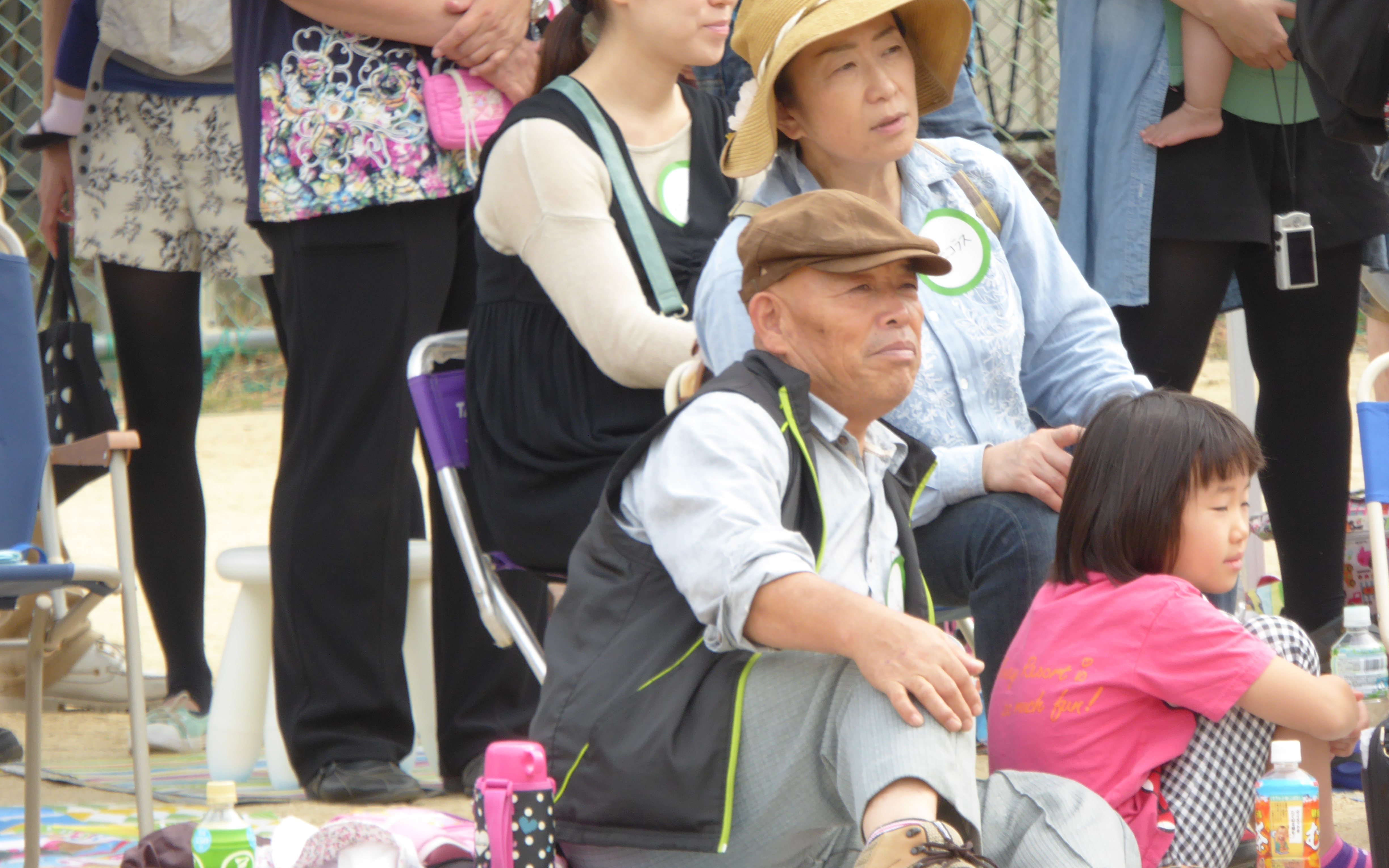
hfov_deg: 3.6
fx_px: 22296
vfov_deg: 2.2
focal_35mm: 589
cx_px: 695
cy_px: 384
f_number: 6
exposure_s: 1/100
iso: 100
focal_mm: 89.6
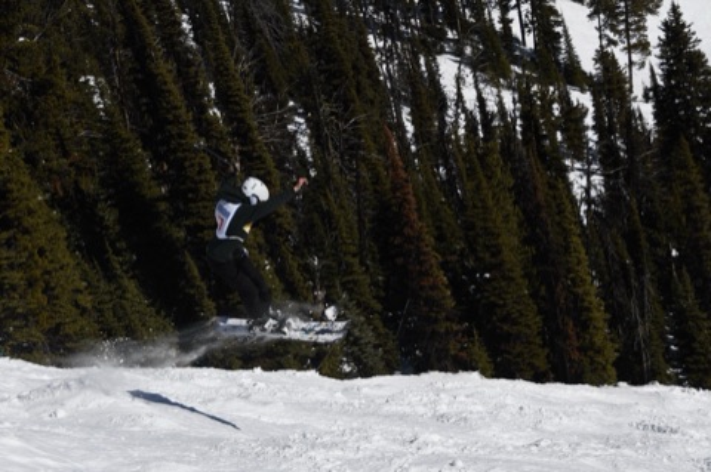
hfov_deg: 21.9
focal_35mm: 93
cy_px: 236
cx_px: 356
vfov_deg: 14.7
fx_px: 1835
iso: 400
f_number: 11
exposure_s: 1/2000
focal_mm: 62
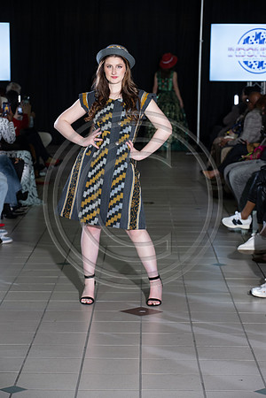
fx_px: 1164
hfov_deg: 13.0
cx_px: 133
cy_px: 199
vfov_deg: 19.5
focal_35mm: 105
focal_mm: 105
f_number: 5.6
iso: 1250
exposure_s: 1/160
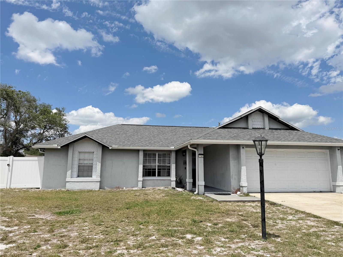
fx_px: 238
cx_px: 172
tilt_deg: +9.2
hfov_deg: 71.6
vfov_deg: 56.8
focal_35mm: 24
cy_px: 128
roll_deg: -0.4
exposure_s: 1/10309
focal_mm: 6.76
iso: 80
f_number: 1.78
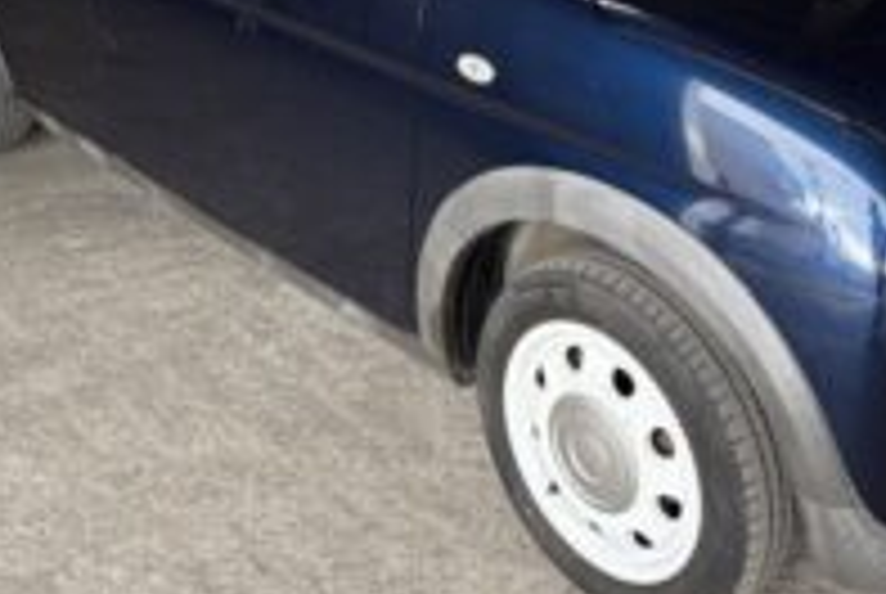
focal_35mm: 48
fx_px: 1183
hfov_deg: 40.8
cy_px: 61
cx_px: 544
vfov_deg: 27.2
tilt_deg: -17.4
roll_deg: +0.3
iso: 125
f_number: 1.6
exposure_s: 1/100
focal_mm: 5.96
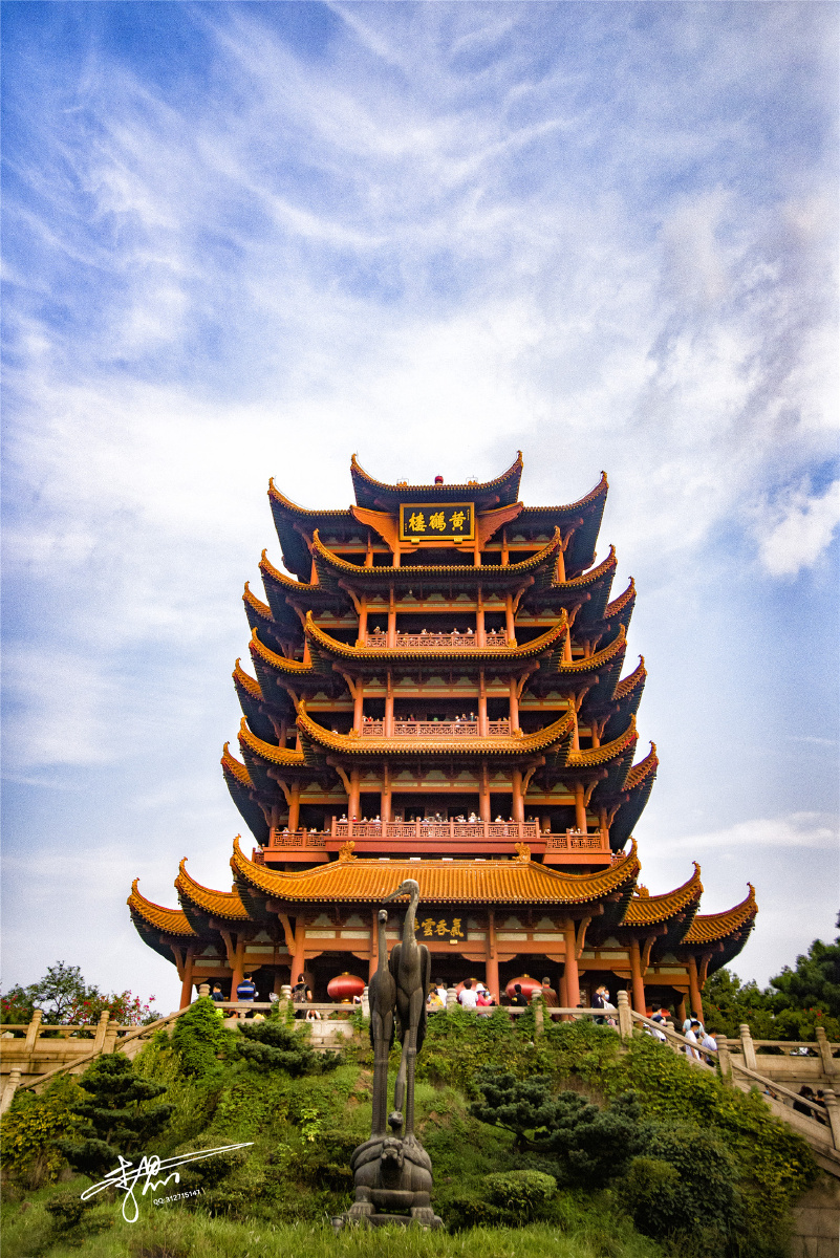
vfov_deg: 71.5
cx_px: 420
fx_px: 874
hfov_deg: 51.3
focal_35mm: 25
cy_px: 629
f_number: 4.2
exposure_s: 1/4000
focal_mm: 25
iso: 2500
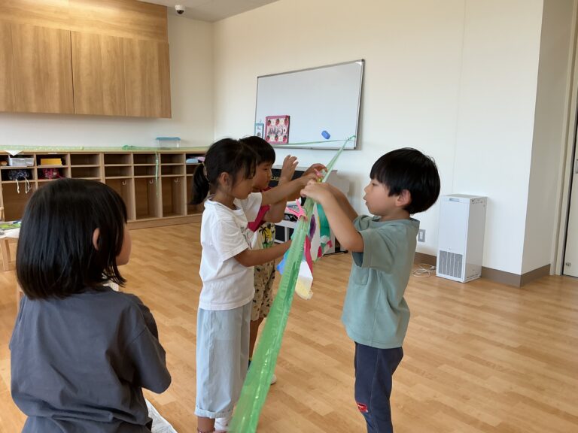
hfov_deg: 61.7
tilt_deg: -13.6
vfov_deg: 48.2
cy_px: 216
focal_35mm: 29
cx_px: 289
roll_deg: +0.6
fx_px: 484
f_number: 1.8
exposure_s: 1/120
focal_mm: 3
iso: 32
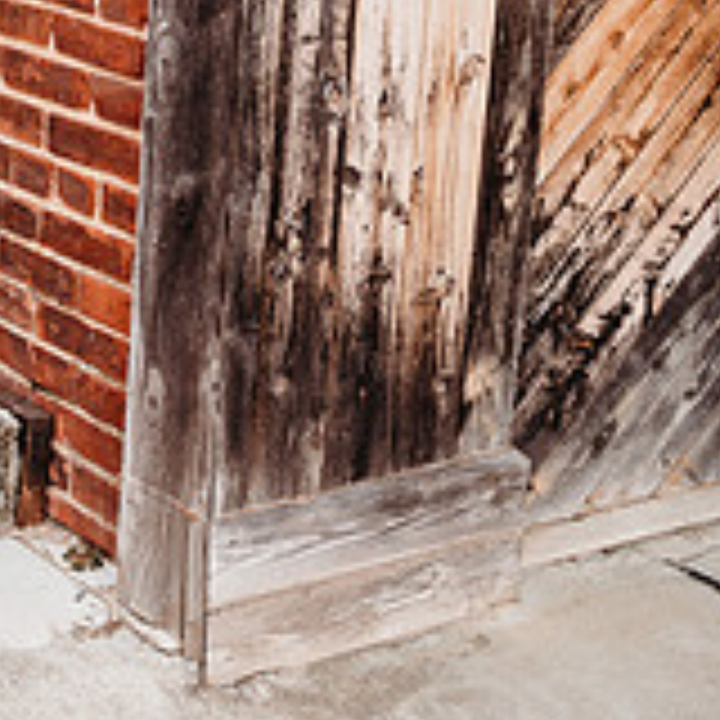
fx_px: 1741
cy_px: -11
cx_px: -432
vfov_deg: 22.4
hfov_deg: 19.6
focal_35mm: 74
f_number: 2.8
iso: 100
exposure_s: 1/500
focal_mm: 24
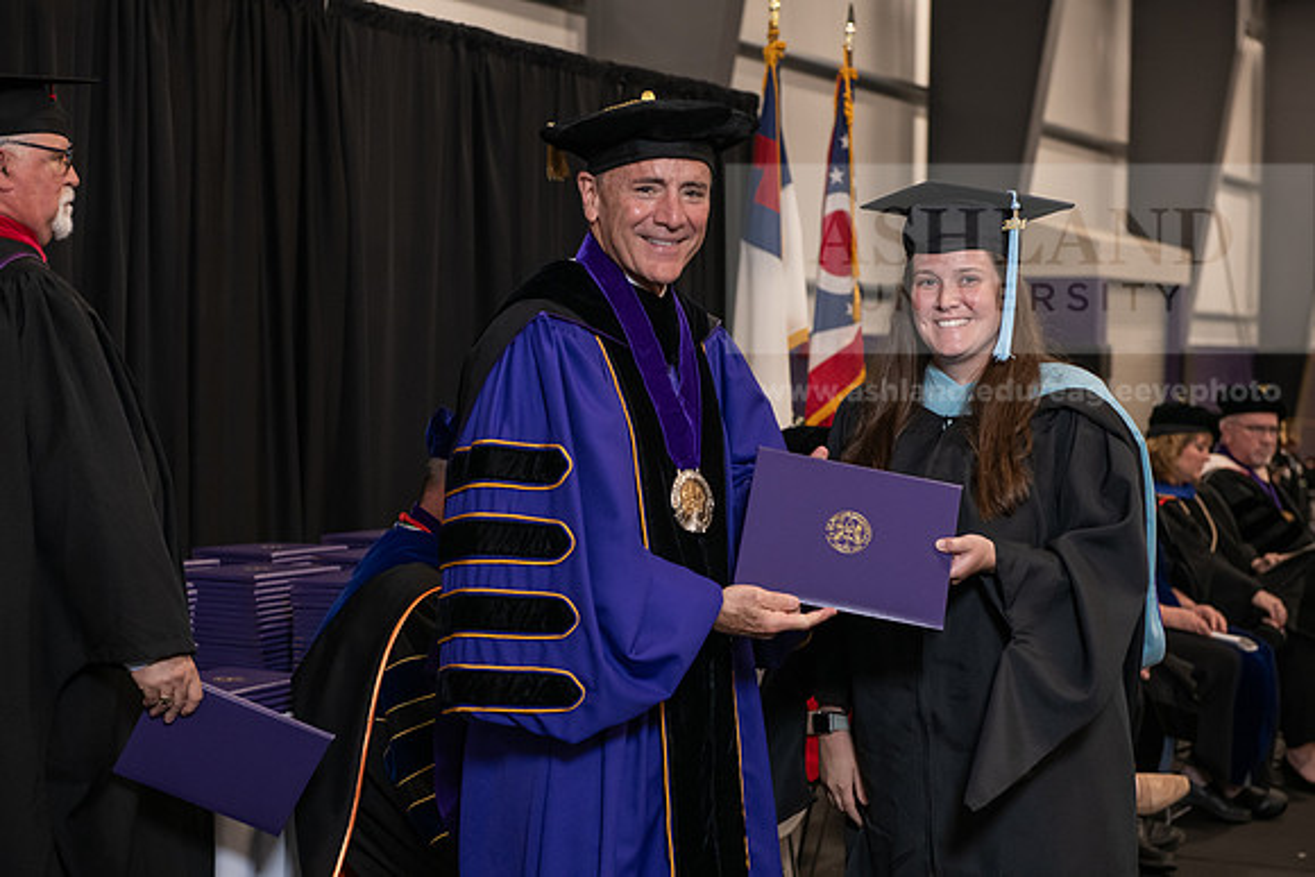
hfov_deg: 28.8
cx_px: 658
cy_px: 438
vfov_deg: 19.5
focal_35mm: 70
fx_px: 2557
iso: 2000
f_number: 5
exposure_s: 1/125
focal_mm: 70
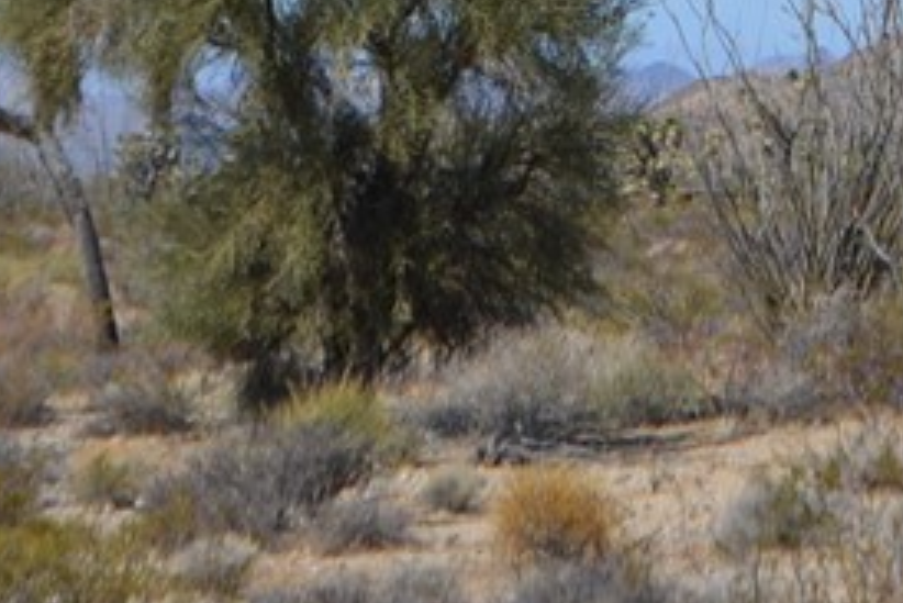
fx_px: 8181
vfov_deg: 4.2
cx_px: 1160
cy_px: -257
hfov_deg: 6.3
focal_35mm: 326
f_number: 7.1
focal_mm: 55
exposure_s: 1/2000
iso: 400
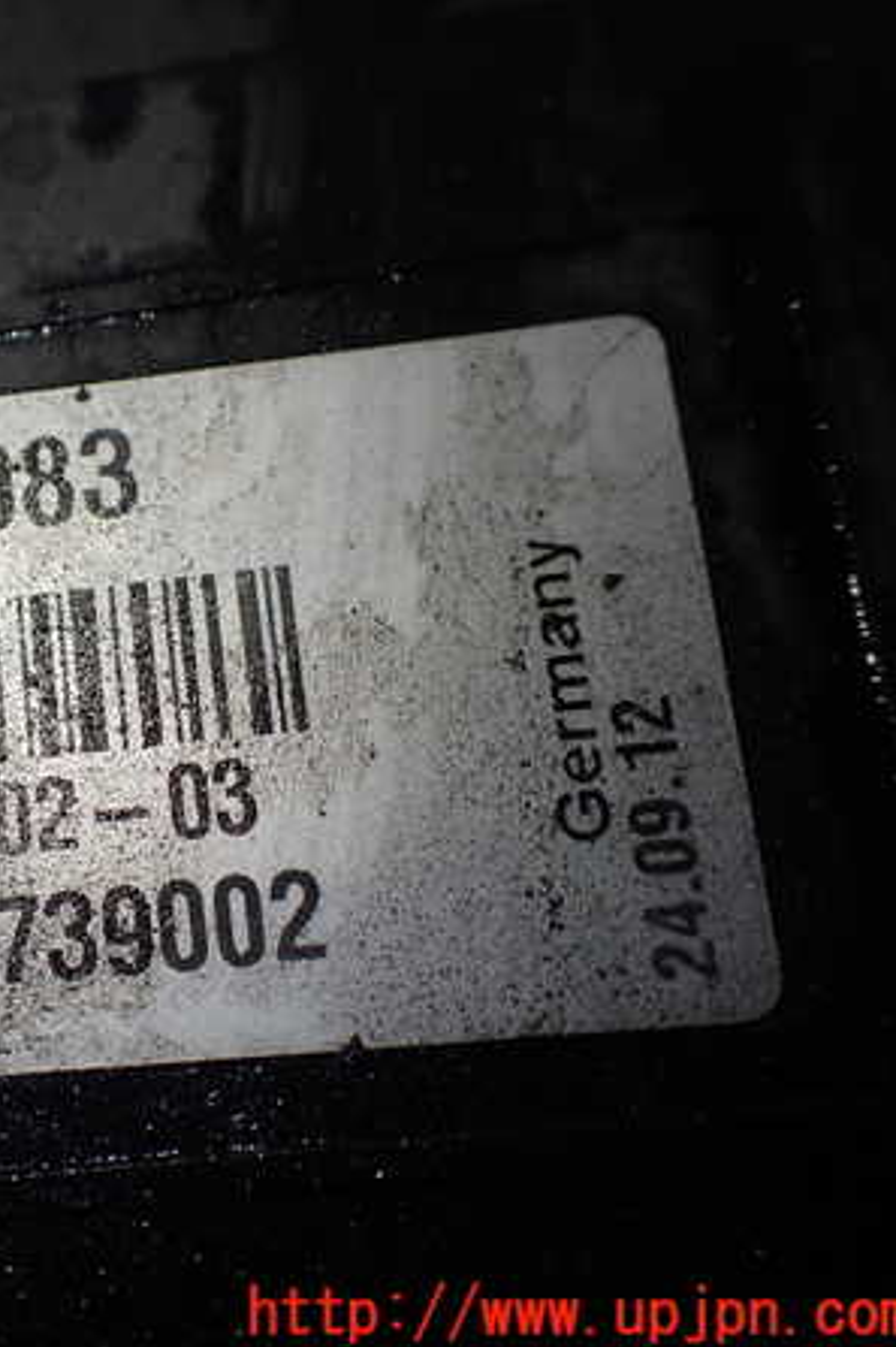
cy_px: 674
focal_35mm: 42
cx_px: 24
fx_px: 1569
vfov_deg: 46.4
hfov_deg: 29.9
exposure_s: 1/200
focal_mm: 5.4
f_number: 2.3
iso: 100
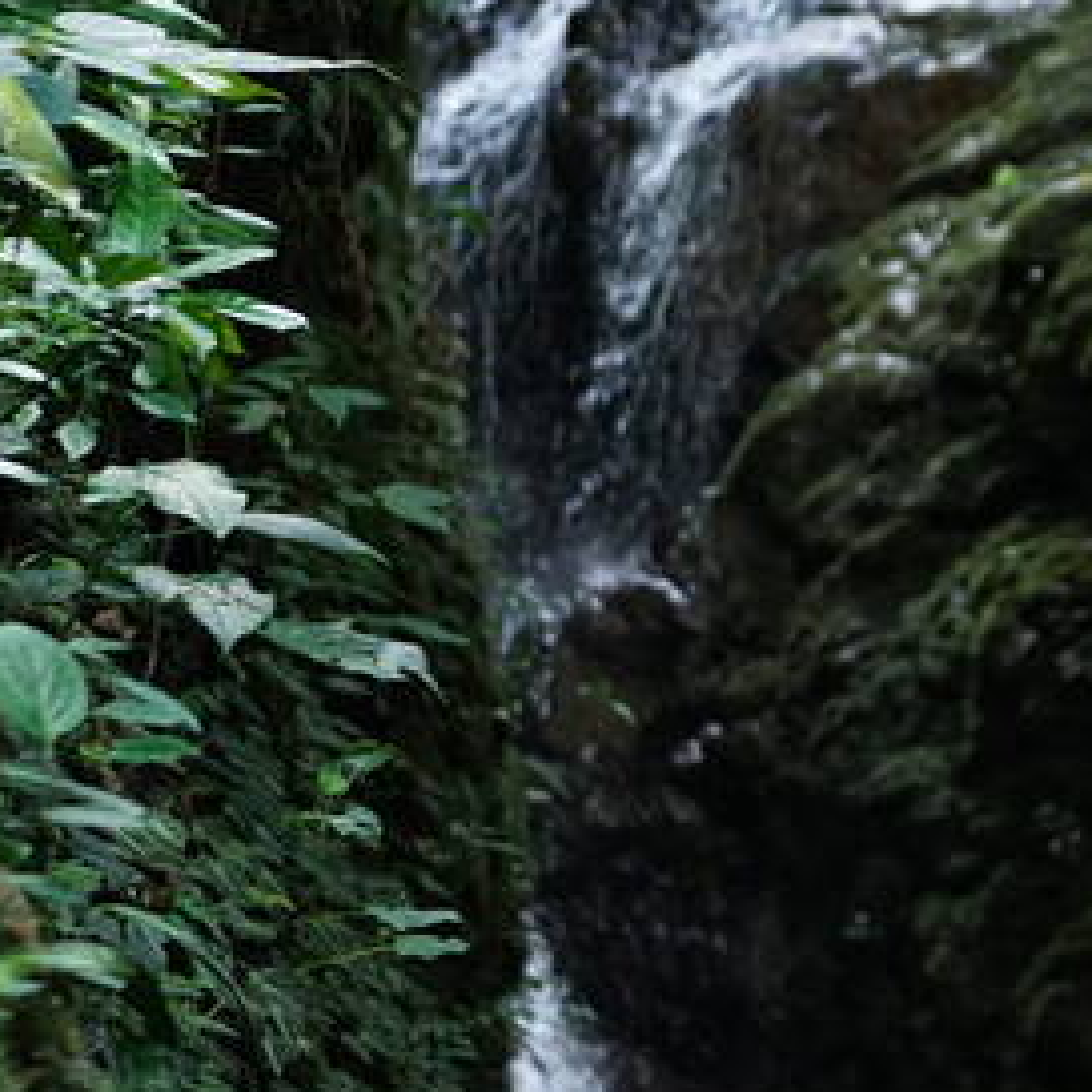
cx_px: 915
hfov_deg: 16.0
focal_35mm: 108
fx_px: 3855
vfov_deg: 16.1
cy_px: 554
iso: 2500
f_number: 4
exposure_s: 1/160
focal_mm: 70
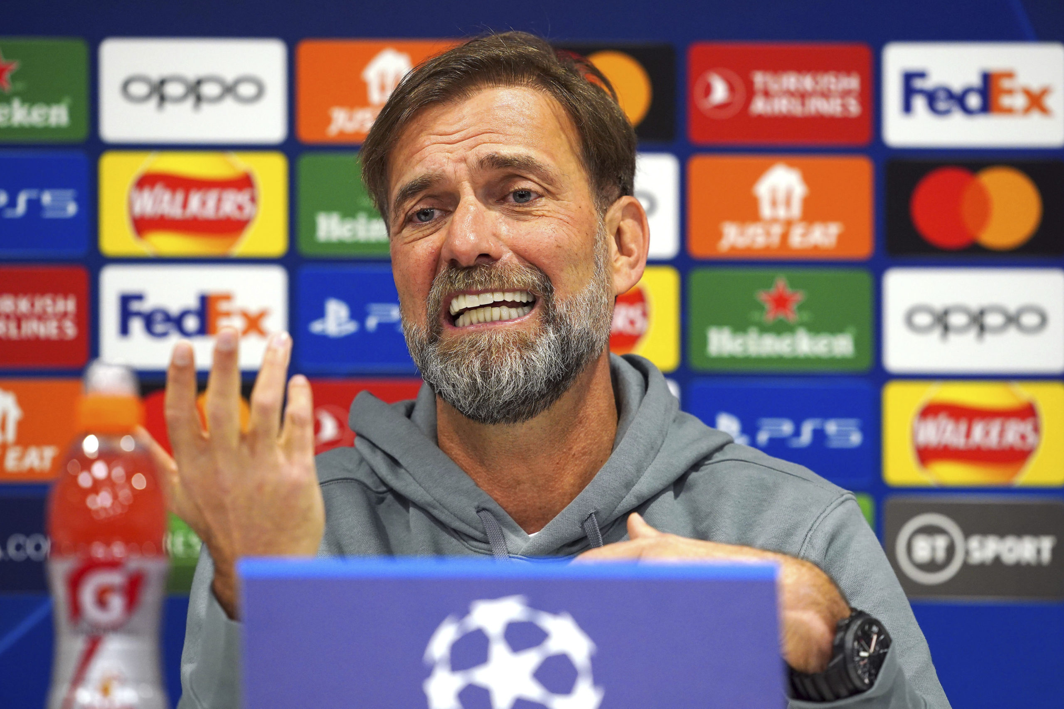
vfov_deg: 3.4
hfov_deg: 5.2
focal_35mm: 400
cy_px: 354
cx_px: 532
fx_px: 11820
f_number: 3.5
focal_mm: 400
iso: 2500
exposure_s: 1/250
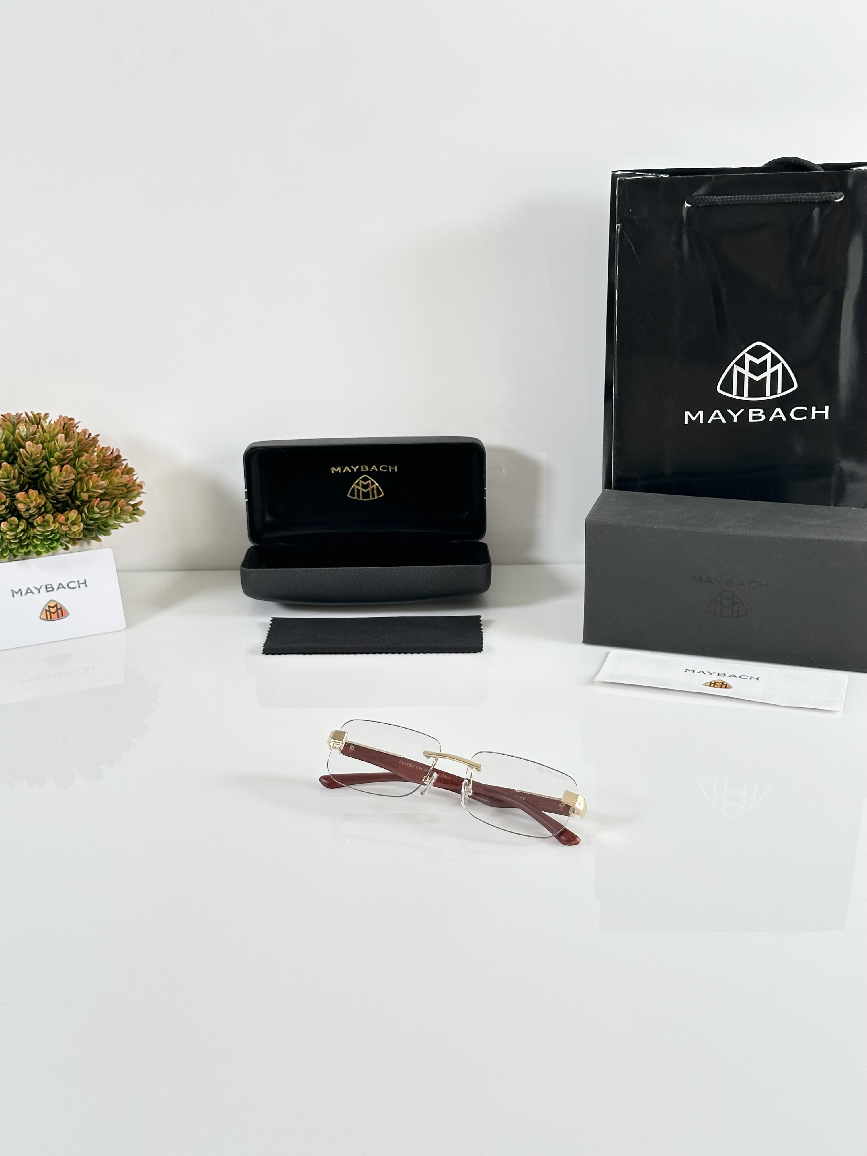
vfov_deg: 39.7
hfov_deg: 30.3
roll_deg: +1.3
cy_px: 578
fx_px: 1603
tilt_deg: -21.7
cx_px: 434
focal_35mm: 48
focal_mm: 6.86
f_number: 1.78
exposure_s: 1/114
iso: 80
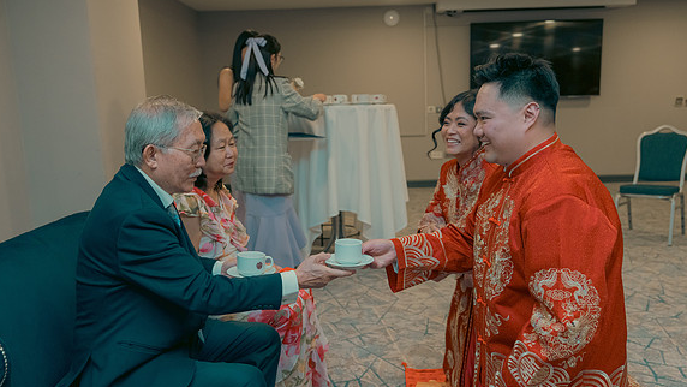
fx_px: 619
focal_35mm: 34
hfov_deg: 58.0
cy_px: 221
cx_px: 345
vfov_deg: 34.6
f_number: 3.5
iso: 2500
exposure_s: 1/160
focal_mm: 32
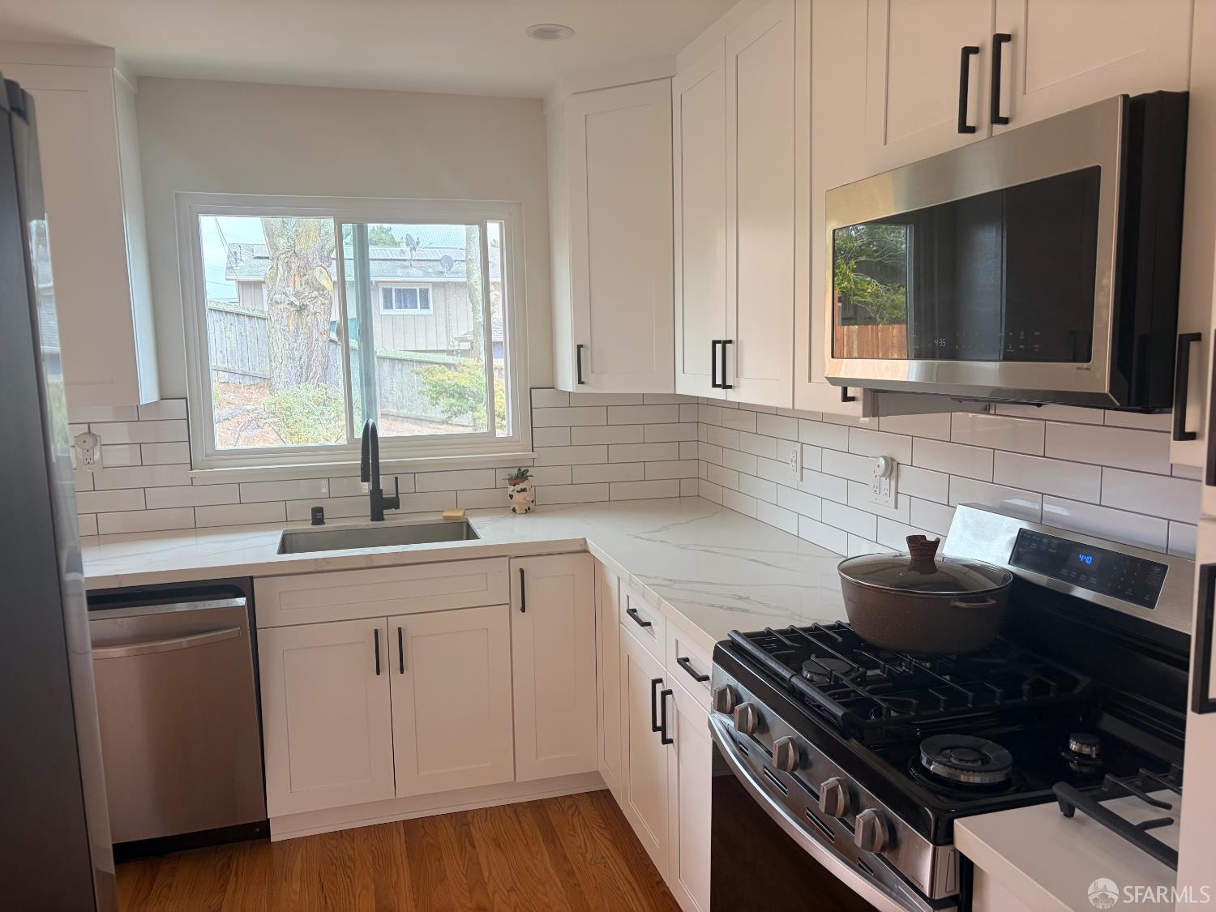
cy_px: 456
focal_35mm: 26
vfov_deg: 53.1
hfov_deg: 67.3
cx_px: 608
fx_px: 913
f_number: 1.6
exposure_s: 1/153
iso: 50
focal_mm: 5.96
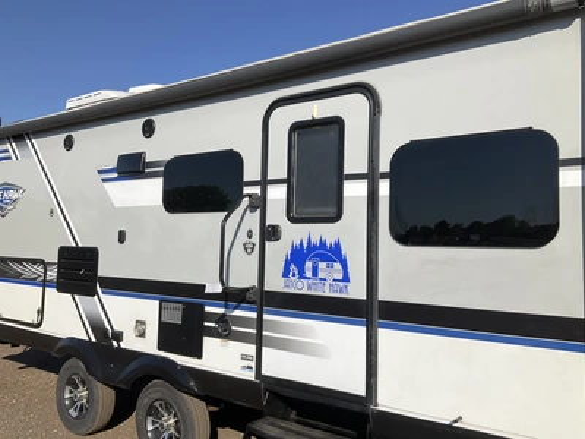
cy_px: 220
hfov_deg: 61.7
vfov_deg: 48.2
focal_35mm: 29
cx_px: 292
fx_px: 490
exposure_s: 1/3534
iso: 25
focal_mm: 3
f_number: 1.8
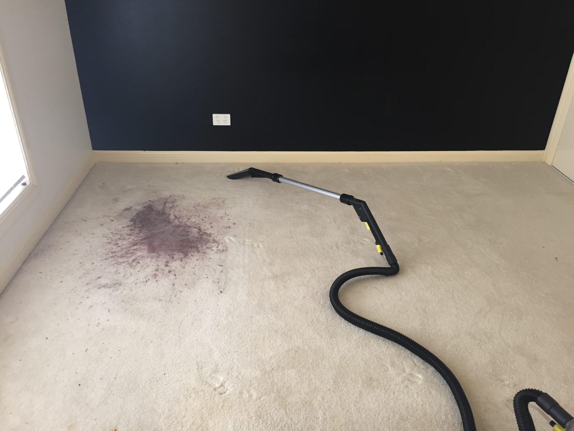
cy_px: 216
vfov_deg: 48.2
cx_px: 287
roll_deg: -1.9
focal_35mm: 29
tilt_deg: -30.1
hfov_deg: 61.7
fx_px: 481
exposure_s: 1/33
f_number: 2.2
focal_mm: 4.15
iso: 125
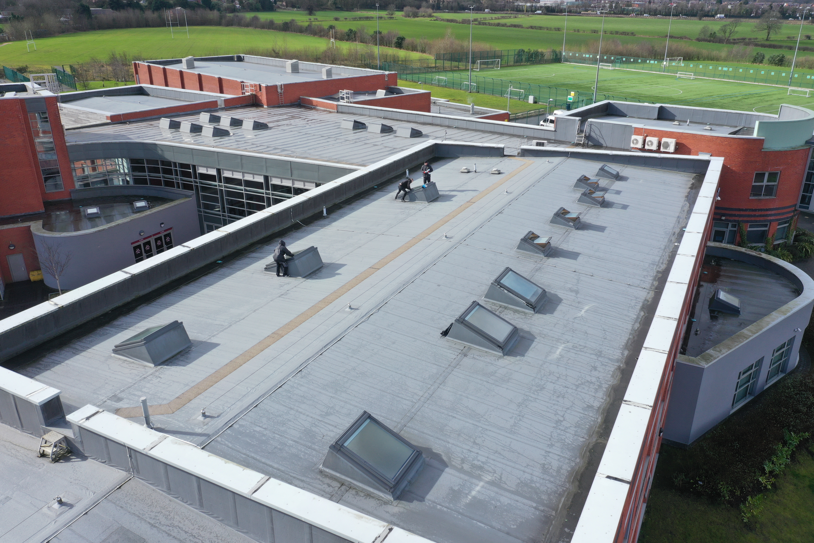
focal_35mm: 28
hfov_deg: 65.5
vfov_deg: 46.4
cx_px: 407
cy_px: 272
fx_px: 633
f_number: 6.3
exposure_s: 1/200
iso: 100
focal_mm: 10.26
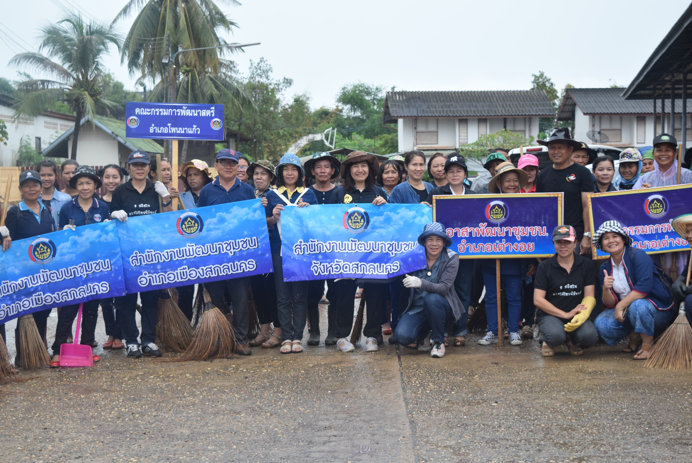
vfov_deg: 22.7
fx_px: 1154
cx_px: 346
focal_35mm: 60
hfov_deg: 33.4
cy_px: 232
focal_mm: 40
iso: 800
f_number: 4.8
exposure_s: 1/1250
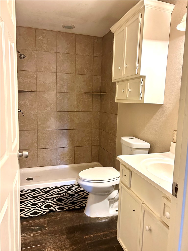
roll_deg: -1.1
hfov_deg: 53.1
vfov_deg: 67.3
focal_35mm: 26
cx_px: 94
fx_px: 188
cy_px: 126
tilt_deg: -7.4
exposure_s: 1/60
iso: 400
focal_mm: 5.7
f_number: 1.5
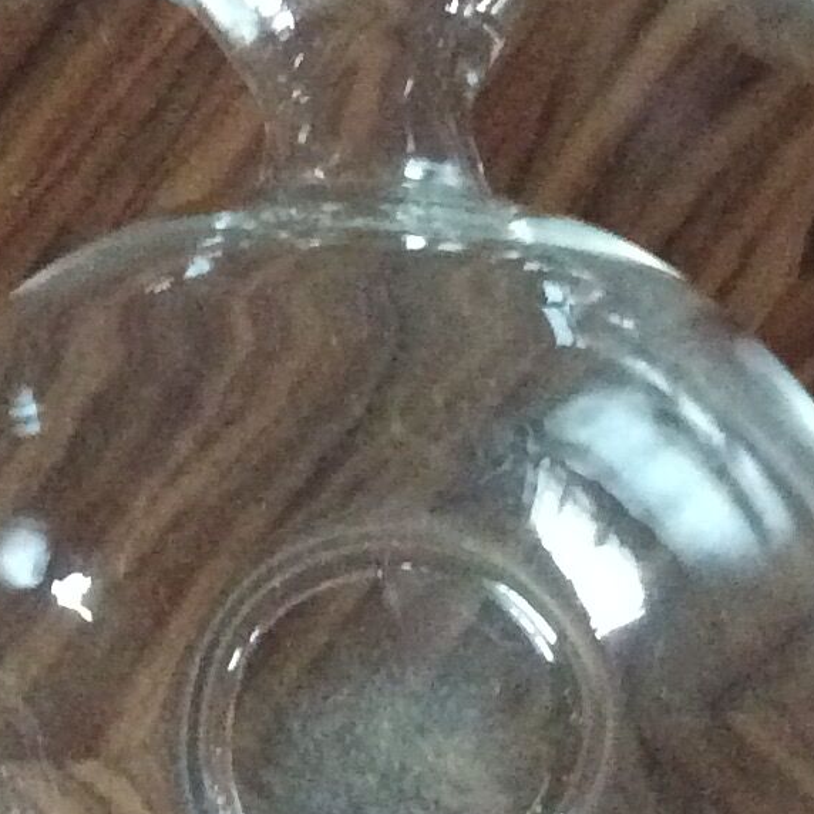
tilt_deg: -76.2
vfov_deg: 13.5
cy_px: 41
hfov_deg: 13.6
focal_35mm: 128
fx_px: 3405
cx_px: 458
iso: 640
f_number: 2.4
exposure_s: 1/17
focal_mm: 3.3
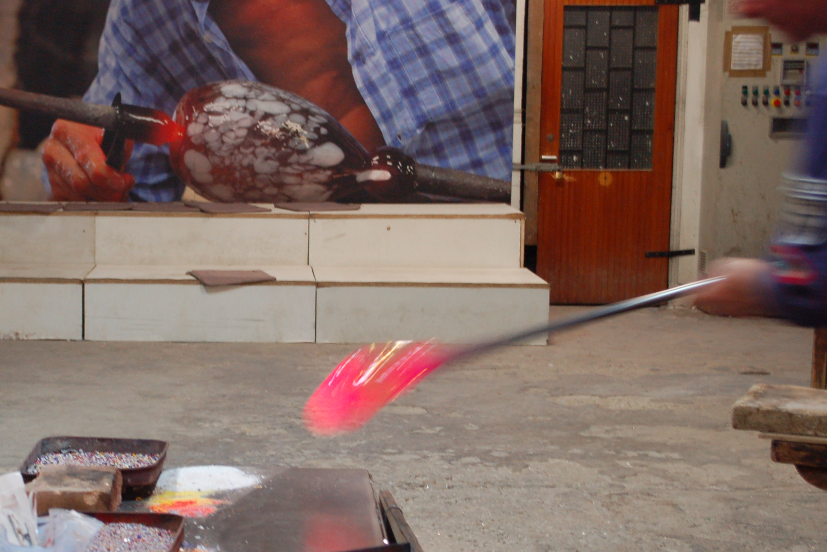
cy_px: 327
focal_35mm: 74
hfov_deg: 27.0
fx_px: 1700
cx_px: 208
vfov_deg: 18.4
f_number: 5
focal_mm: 32
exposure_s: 1/15
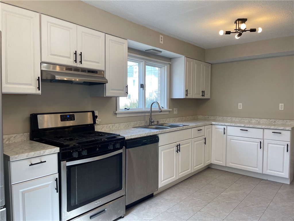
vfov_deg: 54.9
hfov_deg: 69.4
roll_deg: -0.1
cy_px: 110
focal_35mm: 25
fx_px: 212
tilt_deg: -3.8
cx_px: 147
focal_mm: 5.1
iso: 32
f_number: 1.6
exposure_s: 1/160
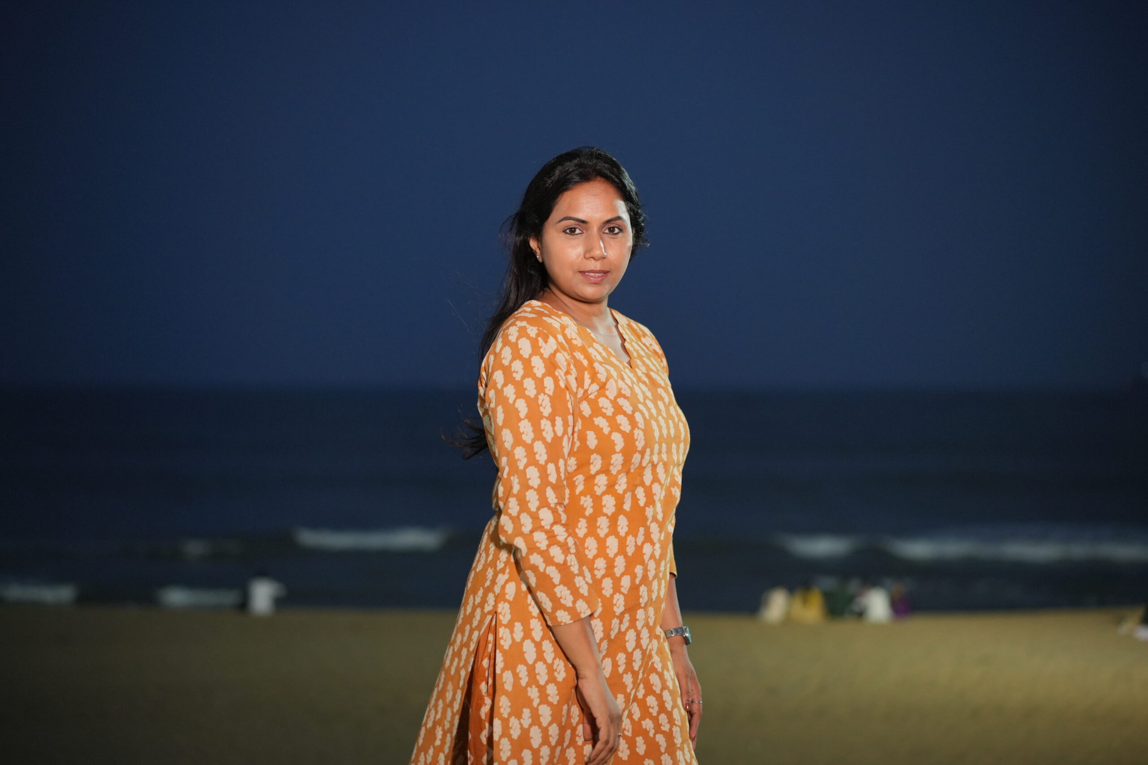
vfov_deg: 24.6
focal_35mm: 55
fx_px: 1754
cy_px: 382
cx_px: 574
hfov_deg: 36.2
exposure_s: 1/100
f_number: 2
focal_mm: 55
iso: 1600
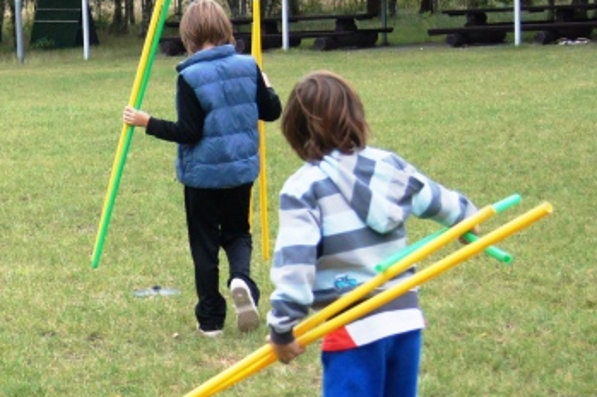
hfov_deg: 15.2
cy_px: 313
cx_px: -51
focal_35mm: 132
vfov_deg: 10.3
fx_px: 2187
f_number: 4.5
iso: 1250
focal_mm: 30
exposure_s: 1/2000
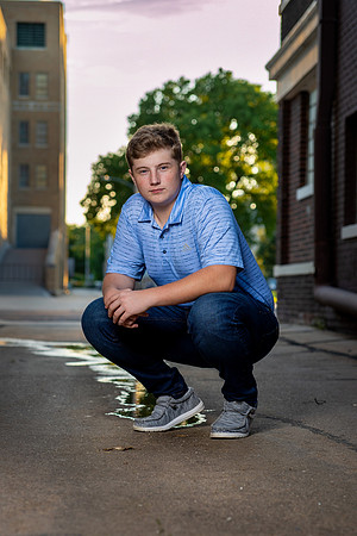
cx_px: 178
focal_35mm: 70
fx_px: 1041
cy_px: 268
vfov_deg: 28.8
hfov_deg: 19.5
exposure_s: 1/160
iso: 160
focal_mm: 70
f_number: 3.5
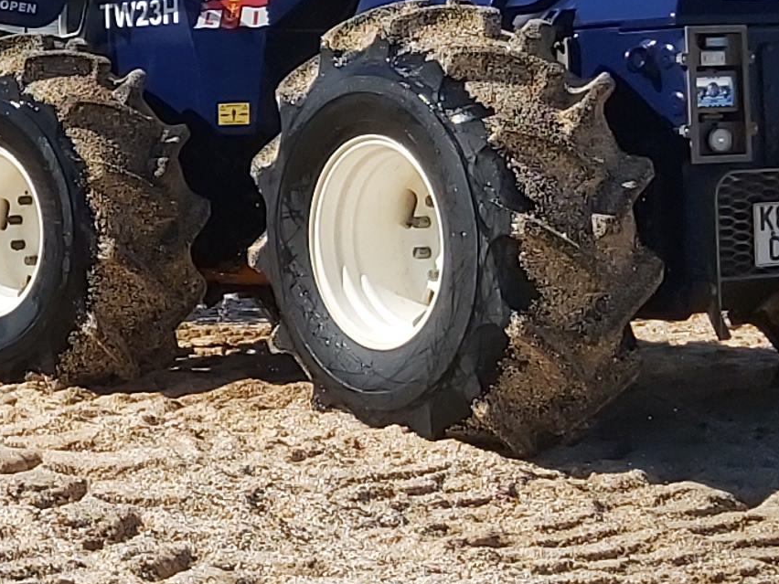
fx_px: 2768
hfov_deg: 14.8
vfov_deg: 12.0
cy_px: 129
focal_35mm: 123
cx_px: -407
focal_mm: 3.92
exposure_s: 1/3435
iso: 64
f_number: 1.7
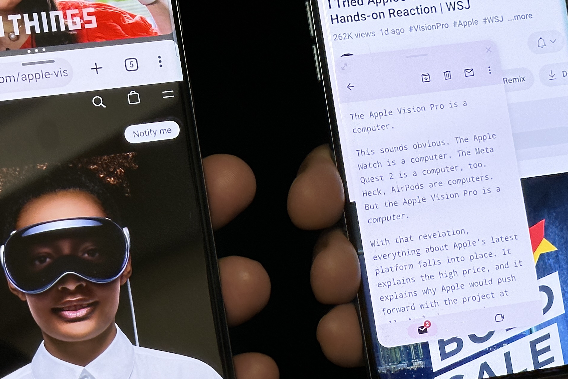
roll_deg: -1.0
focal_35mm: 106
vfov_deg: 12.9
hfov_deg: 19.3
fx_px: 1672
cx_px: 299
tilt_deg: -15.9
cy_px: 181
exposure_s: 1/309
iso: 64
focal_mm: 6.86
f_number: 1.78
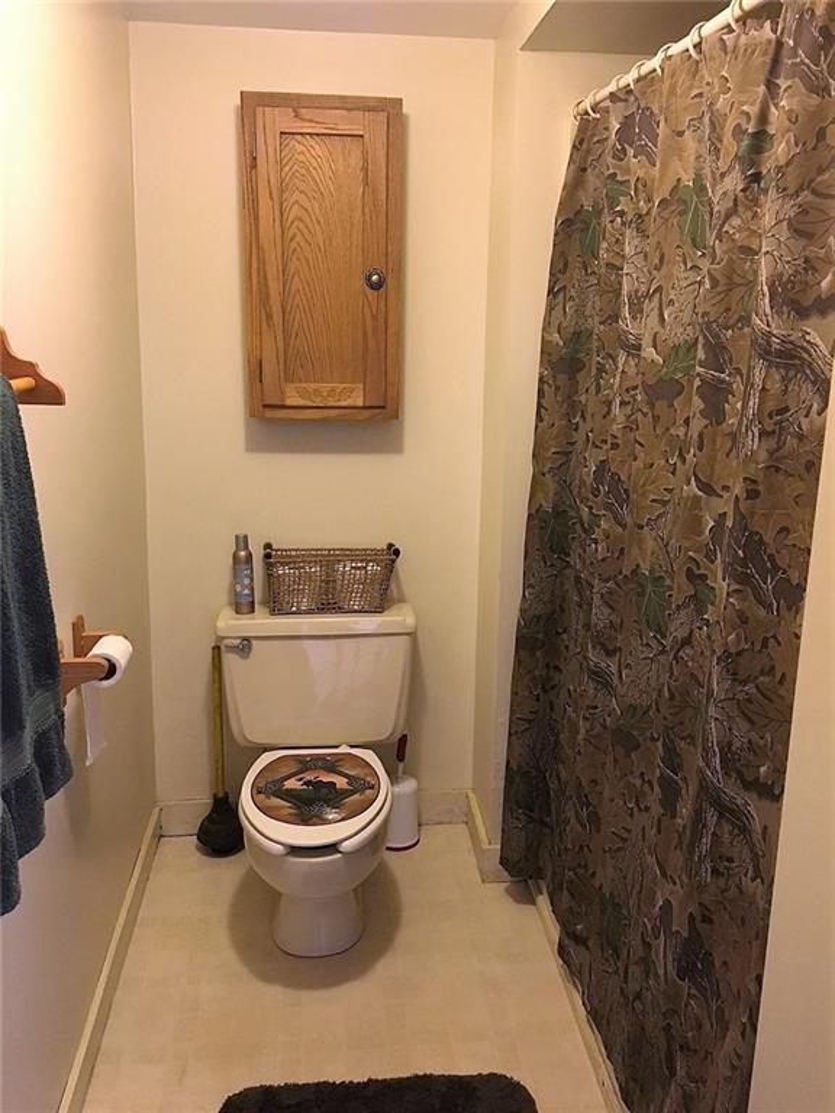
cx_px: 418
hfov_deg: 48.2
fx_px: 933
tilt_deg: -14.1
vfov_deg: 61.7
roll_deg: -1.6
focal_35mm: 29
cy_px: 556
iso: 200
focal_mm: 4.15
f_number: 2.2
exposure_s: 1/30
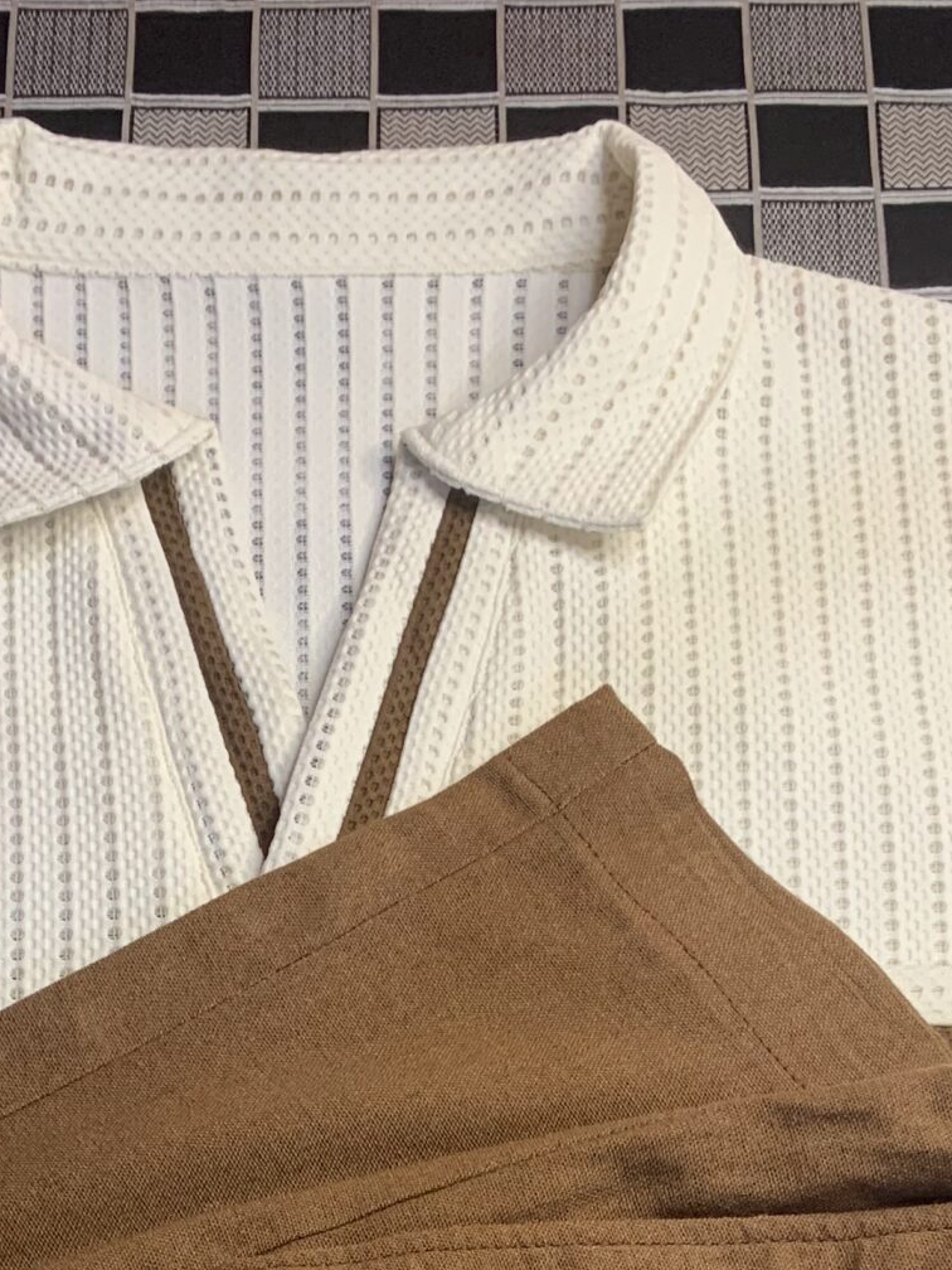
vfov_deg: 25.9
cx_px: 346
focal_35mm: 66
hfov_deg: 22.2
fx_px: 2420
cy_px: 1570
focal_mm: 4.25
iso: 100
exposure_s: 1/60
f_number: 1.8
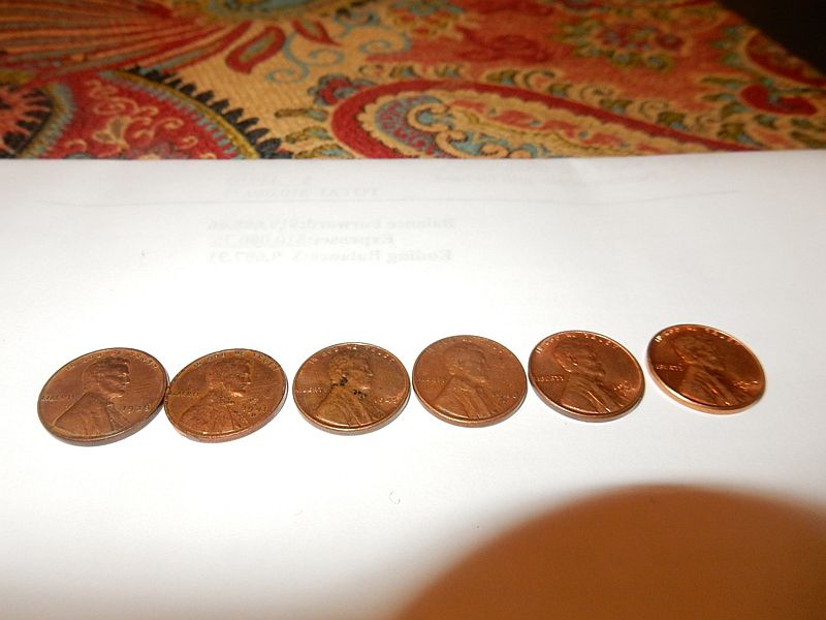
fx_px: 597
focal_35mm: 25
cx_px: 413
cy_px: 310
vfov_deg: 54.9
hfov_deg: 69.4
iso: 200
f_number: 3.7
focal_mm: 4.5
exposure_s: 1/30
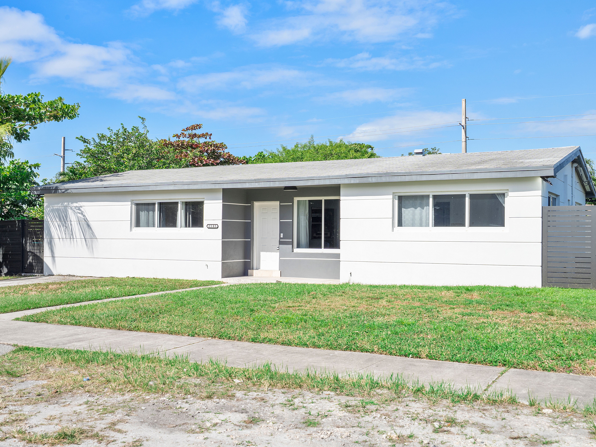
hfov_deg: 49.0
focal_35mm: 38
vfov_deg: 37.7
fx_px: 654
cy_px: 224
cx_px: 313
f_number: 10
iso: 500
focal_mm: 35
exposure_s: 1/1000
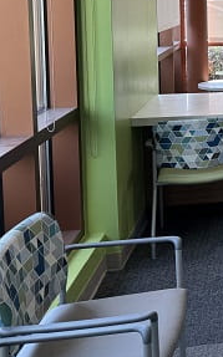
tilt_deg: -4.7
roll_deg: -0.5
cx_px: 477
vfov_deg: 27.9
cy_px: 36
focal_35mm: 71
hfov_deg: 14.4
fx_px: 691
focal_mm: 6.76
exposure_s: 1/204
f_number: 1.78
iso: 64
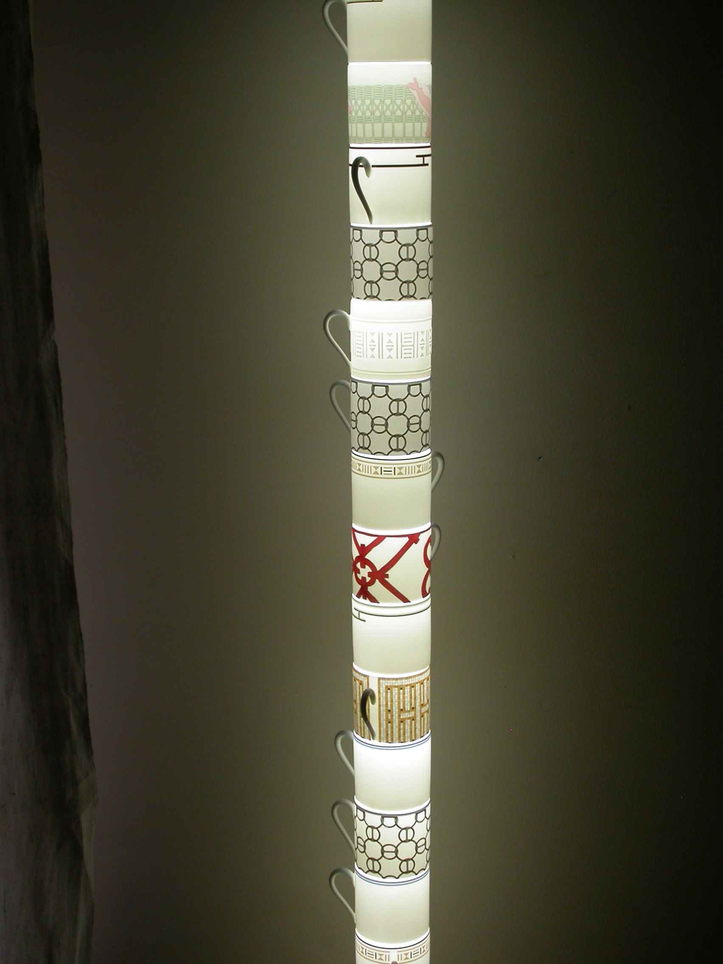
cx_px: 362
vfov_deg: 32.2
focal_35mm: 60
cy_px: 482
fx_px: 1671
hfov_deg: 24.4
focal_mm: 12.4
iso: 100
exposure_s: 1/72.8
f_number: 3.1
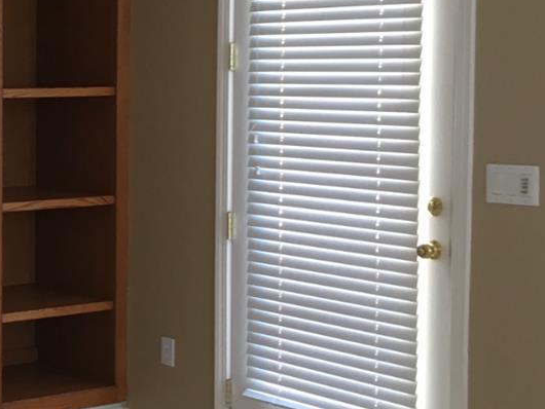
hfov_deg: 21.7
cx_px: -144
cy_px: 140
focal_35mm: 82
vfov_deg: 18.0
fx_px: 1292
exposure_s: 1/30
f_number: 2.2
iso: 50
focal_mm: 4.15
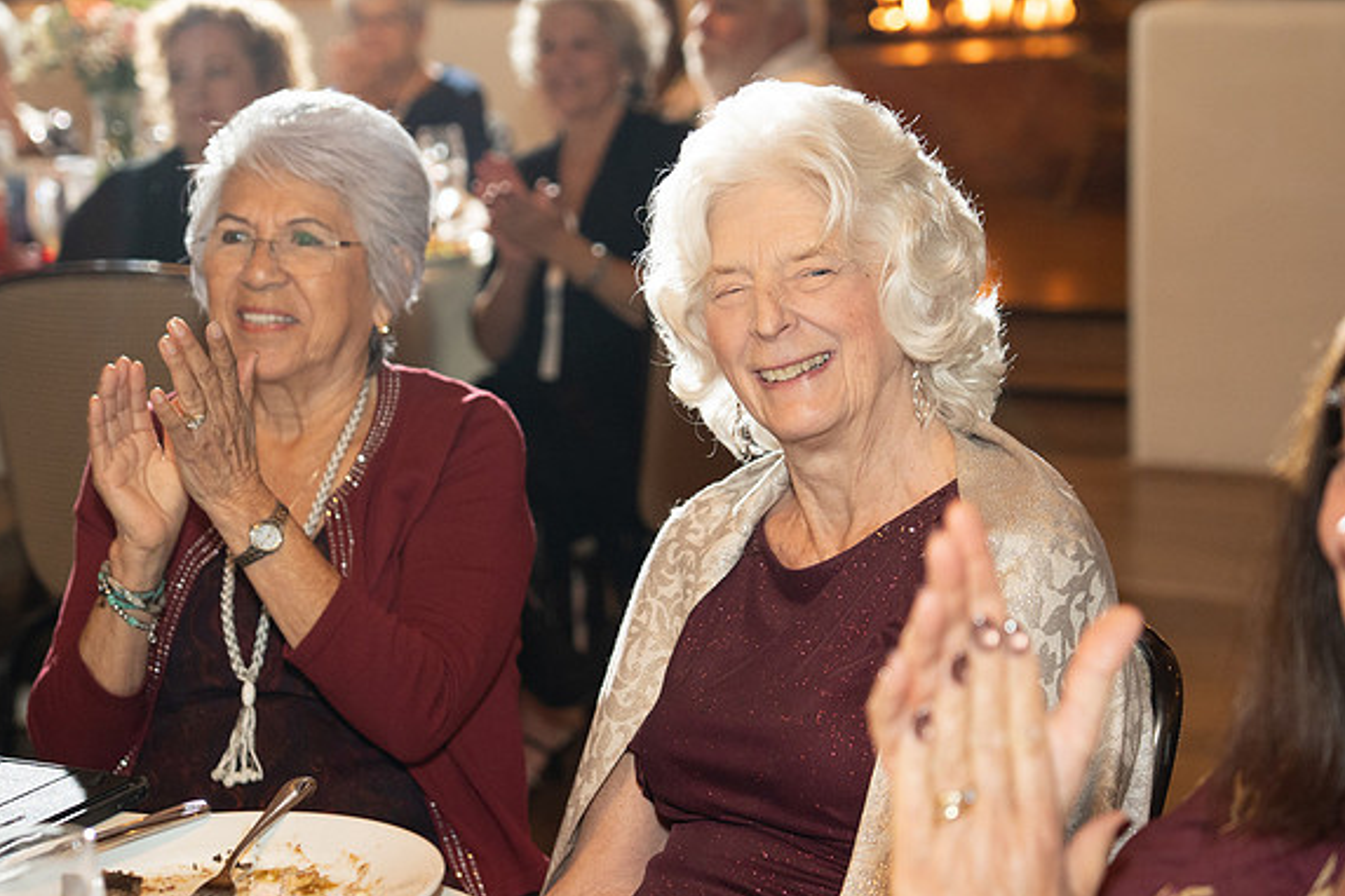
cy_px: 452
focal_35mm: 86
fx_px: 3213
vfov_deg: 15.9
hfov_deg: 23.6
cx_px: 674
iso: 1600
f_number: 2.8
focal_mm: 57
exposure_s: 1/125
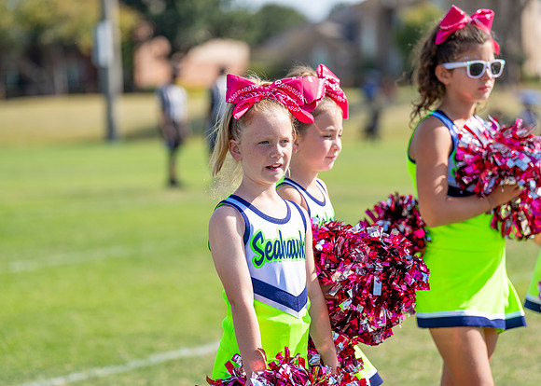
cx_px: 270
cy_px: 193
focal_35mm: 127
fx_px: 1948
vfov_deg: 11.3
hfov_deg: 15.8
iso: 100
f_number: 2.8
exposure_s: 1/1250
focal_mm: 121
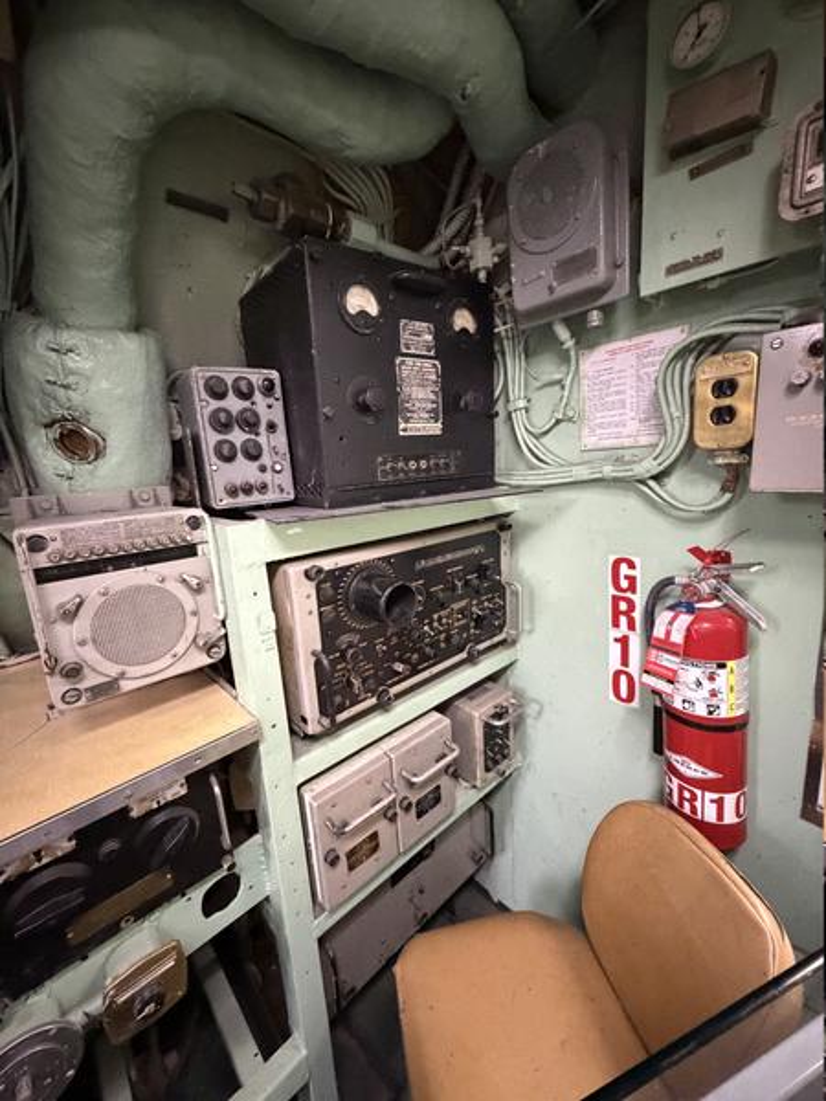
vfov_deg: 102.1
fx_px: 445
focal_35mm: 14
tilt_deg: -10.2
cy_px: 550
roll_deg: +5.3
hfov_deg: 85.7
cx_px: 413
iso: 1250
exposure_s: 1/40
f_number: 2.2
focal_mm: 2.22
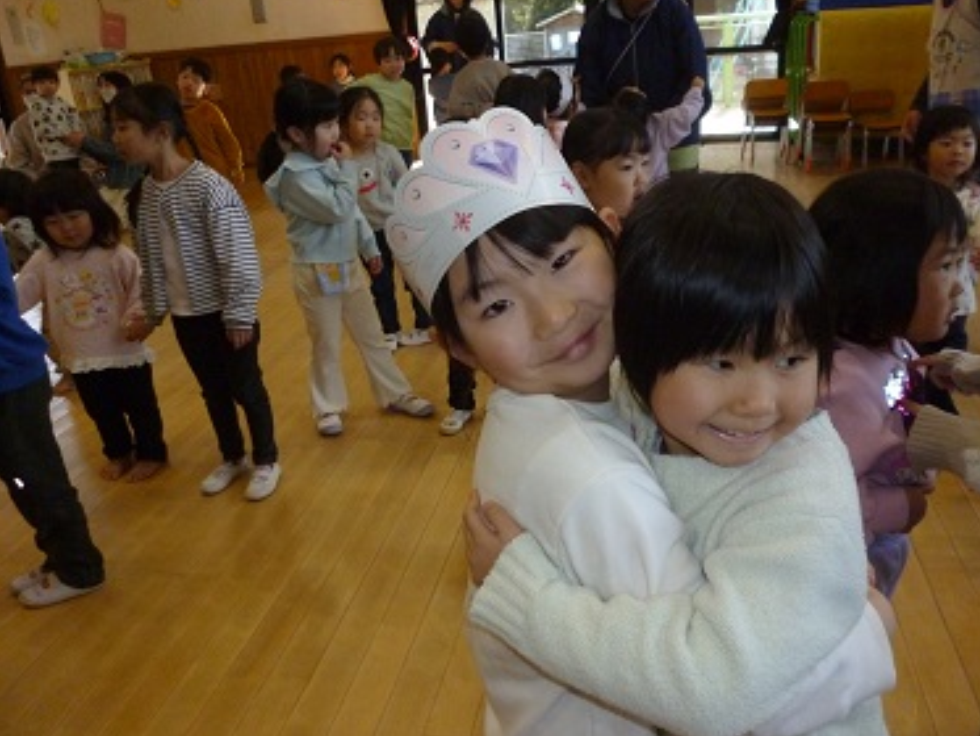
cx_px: 523
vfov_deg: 46.8
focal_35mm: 30
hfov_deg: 59.9
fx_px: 850
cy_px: 357
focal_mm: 5
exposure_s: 1/250
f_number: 3.1
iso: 400
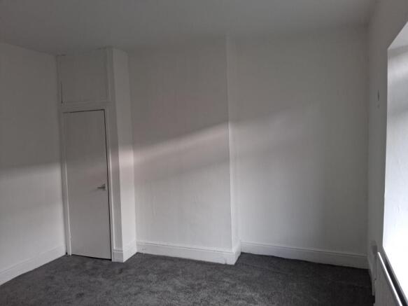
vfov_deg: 53.0
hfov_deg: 67.3
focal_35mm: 26
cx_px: 204
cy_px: 153
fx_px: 306
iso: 160
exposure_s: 1/120
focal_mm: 3.98
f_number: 1.8
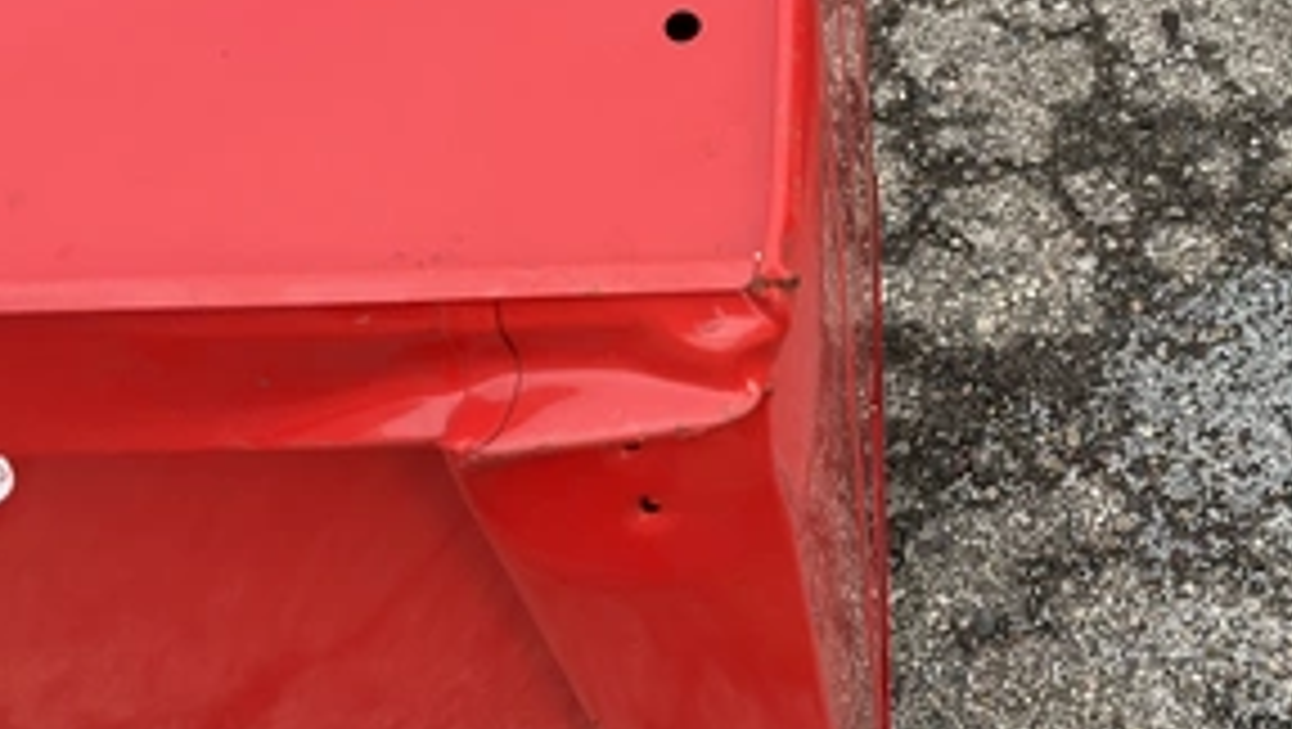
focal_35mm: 44
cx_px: 819
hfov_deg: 45.9
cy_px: 324
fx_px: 1509
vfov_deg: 27.2
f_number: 1.8
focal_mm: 3
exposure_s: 1/122
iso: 25
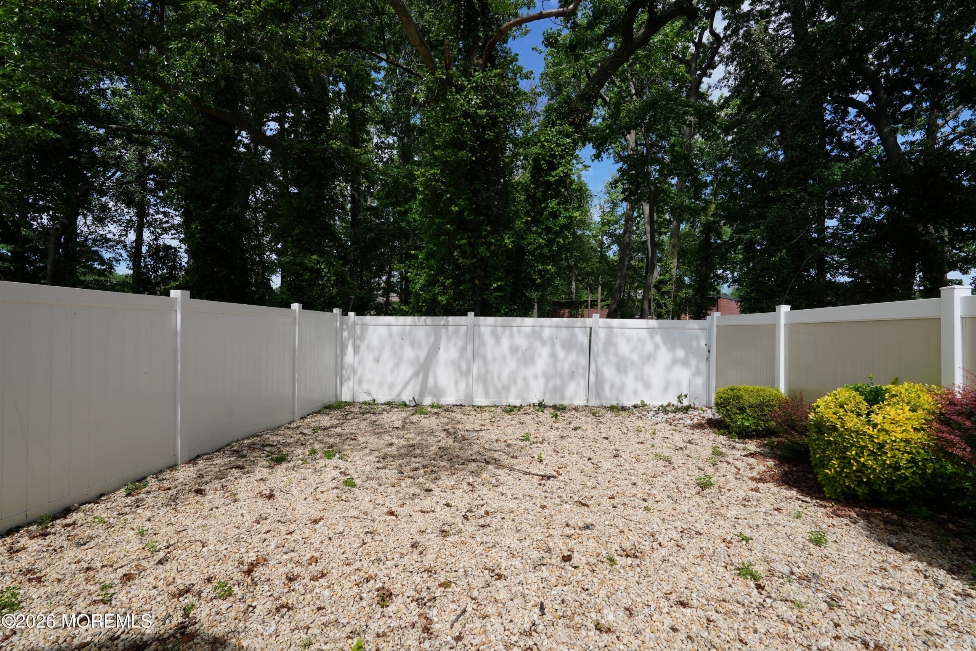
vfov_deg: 72.1
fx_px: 447
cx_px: 488
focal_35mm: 16
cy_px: 326
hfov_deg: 95.0
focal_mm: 16.5
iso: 125
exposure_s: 1/320
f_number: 9
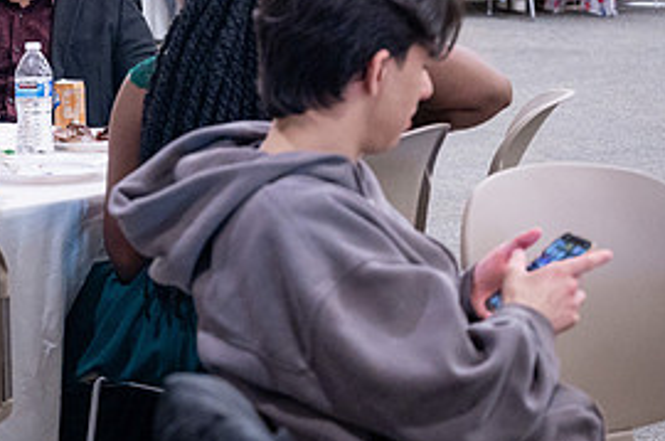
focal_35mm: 171
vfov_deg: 7.9
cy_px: -79
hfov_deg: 12.0
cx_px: 104
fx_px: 3153
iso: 1600
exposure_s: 1/200
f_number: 4
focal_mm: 70
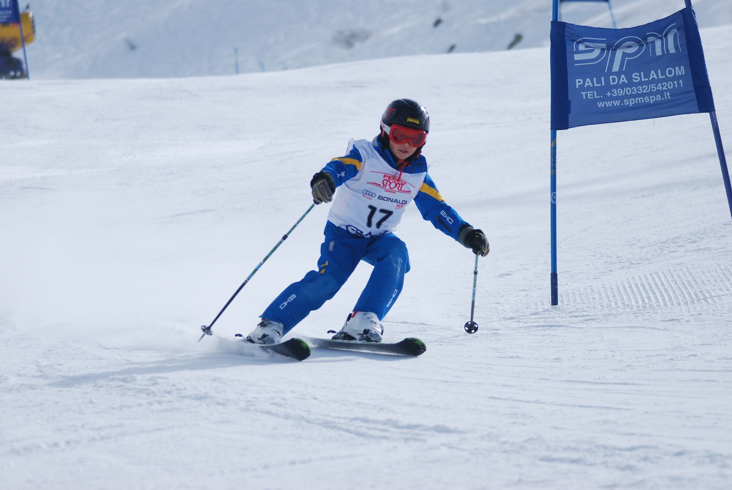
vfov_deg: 6.1
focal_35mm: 225
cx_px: 366
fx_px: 4580
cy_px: 245
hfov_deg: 9.1
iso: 100
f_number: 5
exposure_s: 1/1000
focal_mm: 150
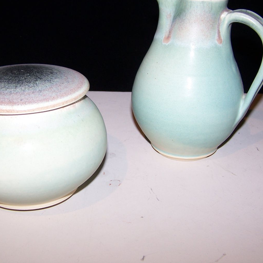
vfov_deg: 32.1
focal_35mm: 53
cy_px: 108
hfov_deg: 32.2
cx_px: 114
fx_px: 456
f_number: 2.8
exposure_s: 1/60
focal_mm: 6.3
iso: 80
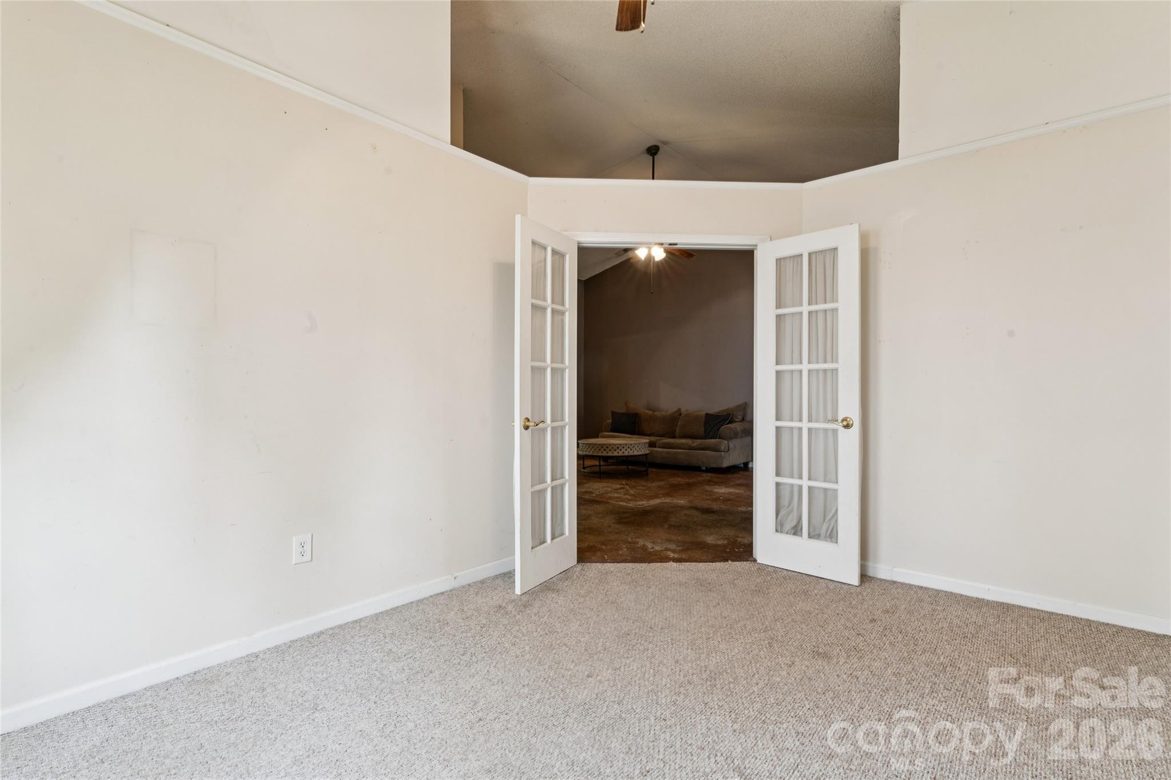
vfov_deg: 71.1
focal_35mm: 17
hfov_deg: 94.0
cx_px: 586
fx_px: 546
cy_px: 390
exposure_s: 1/1.67
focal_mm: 16.8
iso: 200
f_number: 13
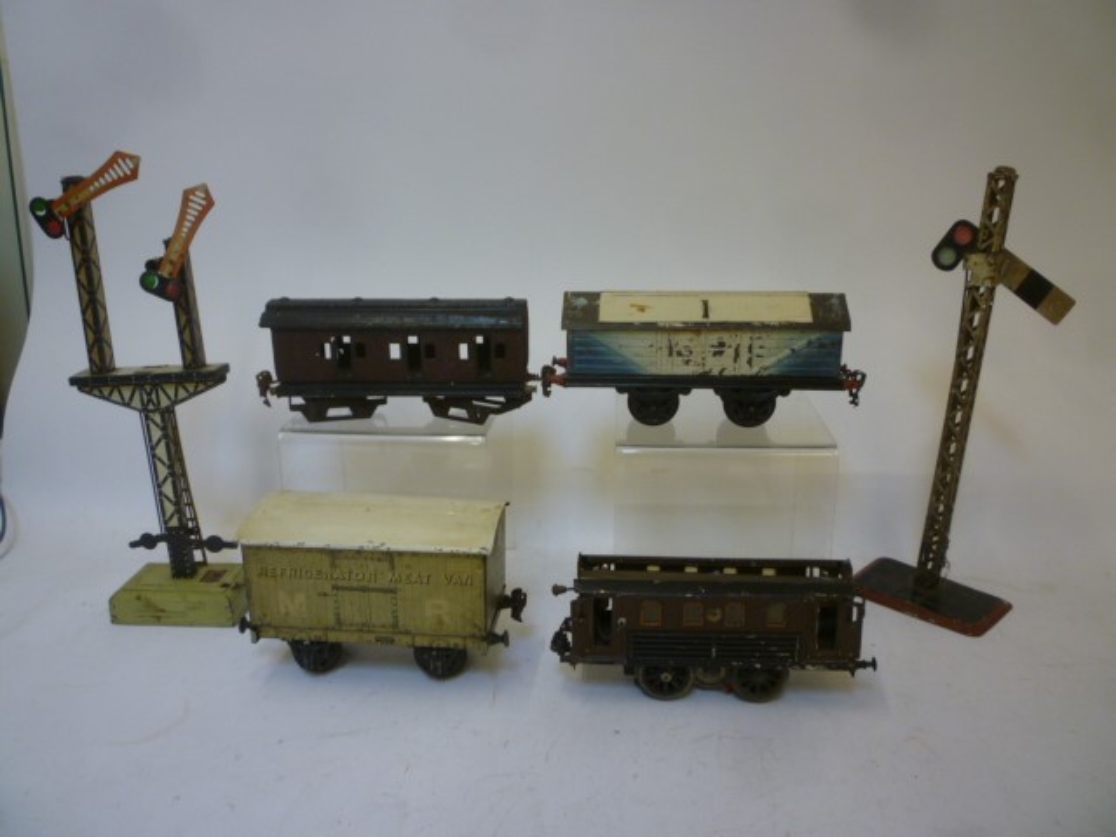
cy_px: 418
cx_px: 558
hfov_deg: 61.7
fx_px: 935
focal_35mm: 29
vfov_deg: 48.2
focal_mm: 5.2
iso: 125
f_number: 3.3
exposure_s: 1/30
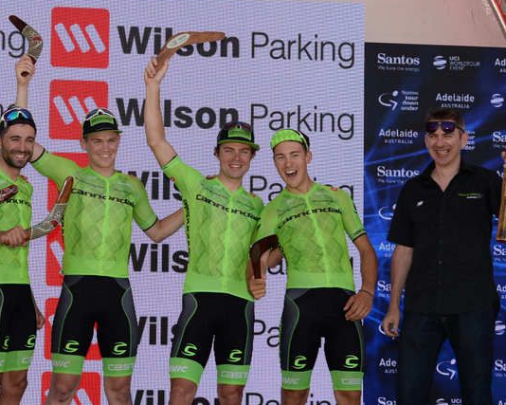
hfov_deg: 16.5
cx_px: 117
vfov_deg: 13.3
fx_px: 1737
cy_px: 144
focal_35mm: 116
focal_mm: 55
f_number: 6.3
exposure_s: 1/250
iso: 200
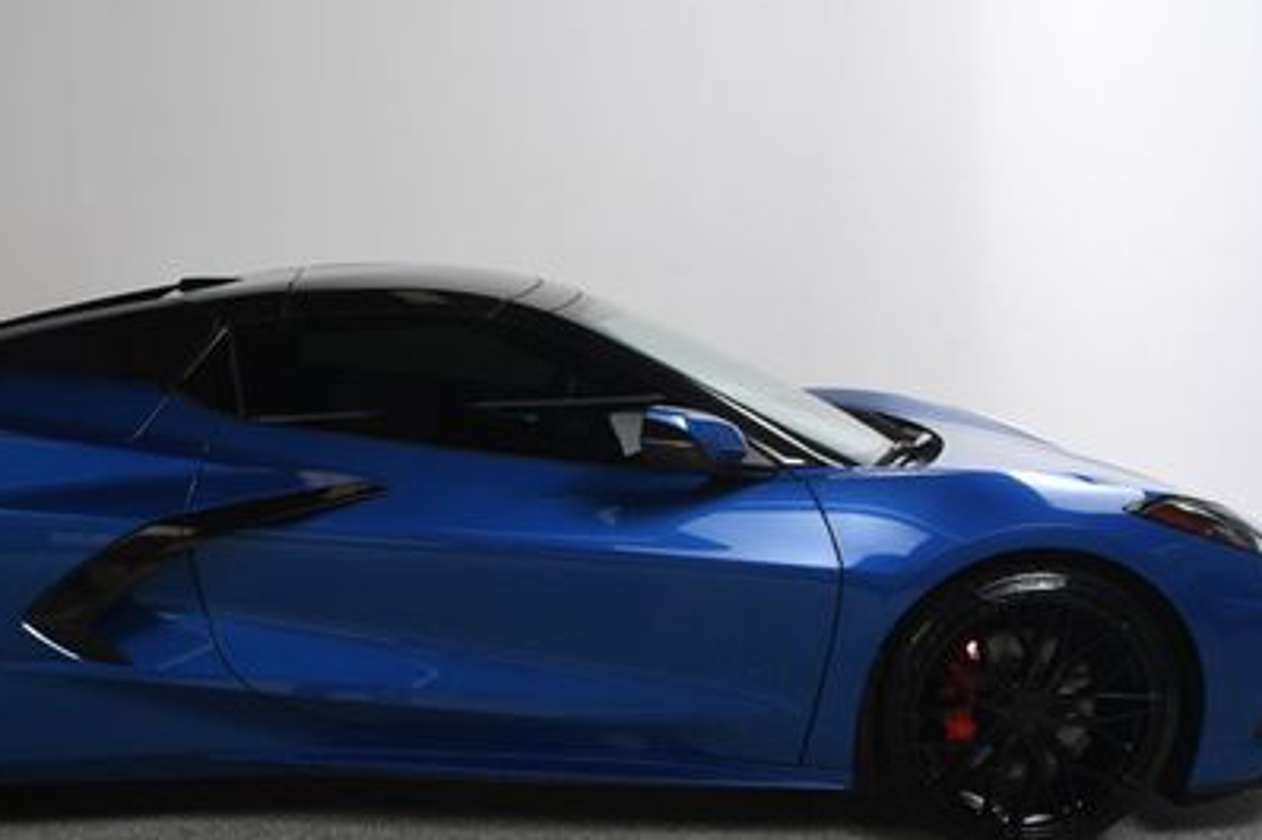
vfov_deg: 25.2
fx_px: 1857
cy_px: 628
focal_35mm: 53
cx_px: 387
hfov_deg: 37.0
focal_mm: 22
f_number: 11
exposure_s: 1/160
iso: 100
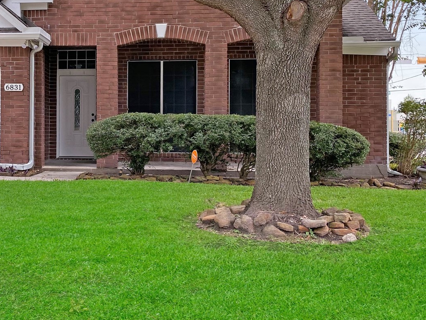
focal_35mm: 51
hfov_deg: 35.6
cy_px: 96
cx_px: 56
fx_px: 628
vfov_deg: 28.3
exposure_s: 1/810
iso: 32
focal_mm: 4.25
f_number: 1.8
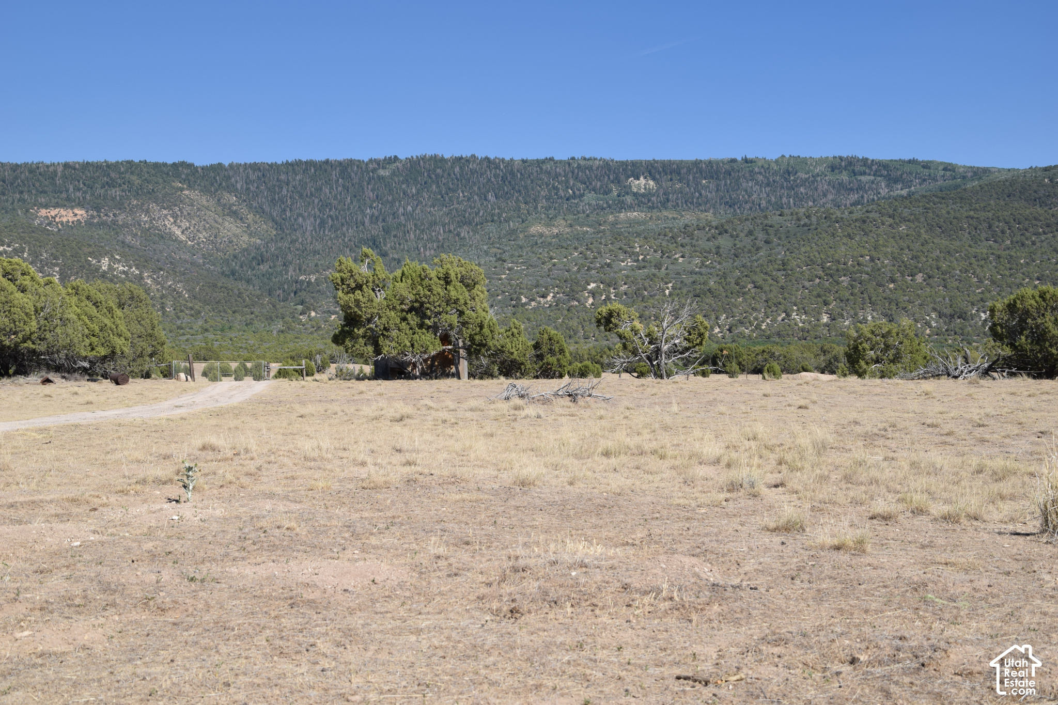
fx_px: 1499
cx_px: 529
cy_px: 352
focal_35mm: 51
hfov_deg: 38.9
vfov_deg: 26.5
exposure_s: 1/250
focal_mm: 34
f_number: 8
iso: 100
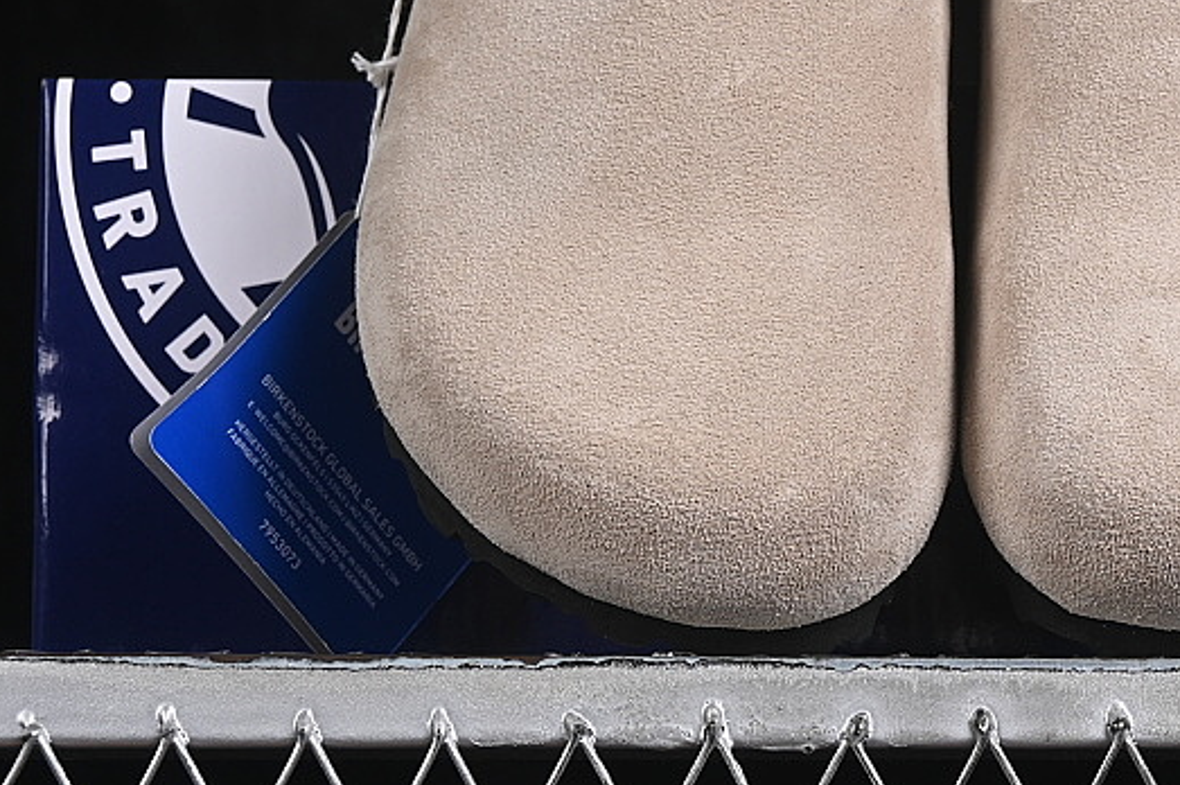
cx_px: 914
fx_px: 5077
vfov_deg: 8.8
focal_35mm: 155
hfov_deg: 13.2
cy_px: 151
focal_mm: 50
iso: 160
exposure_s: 1/80
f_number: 8
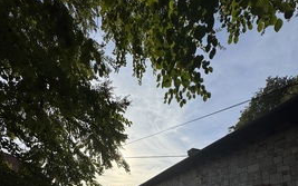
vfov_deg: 48.5
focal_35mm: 20
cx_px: 148
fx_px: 162
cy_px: 188
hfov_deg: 85.0
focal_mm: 2.22
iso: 50
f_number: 2.2
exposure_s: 1/3906
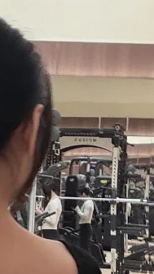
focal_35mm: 140
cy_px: 214
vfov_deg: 15.3
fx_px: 1016
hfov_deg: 8.7
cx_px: 65
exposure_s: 1/33
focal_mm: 2.71
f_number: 1.9
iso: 250
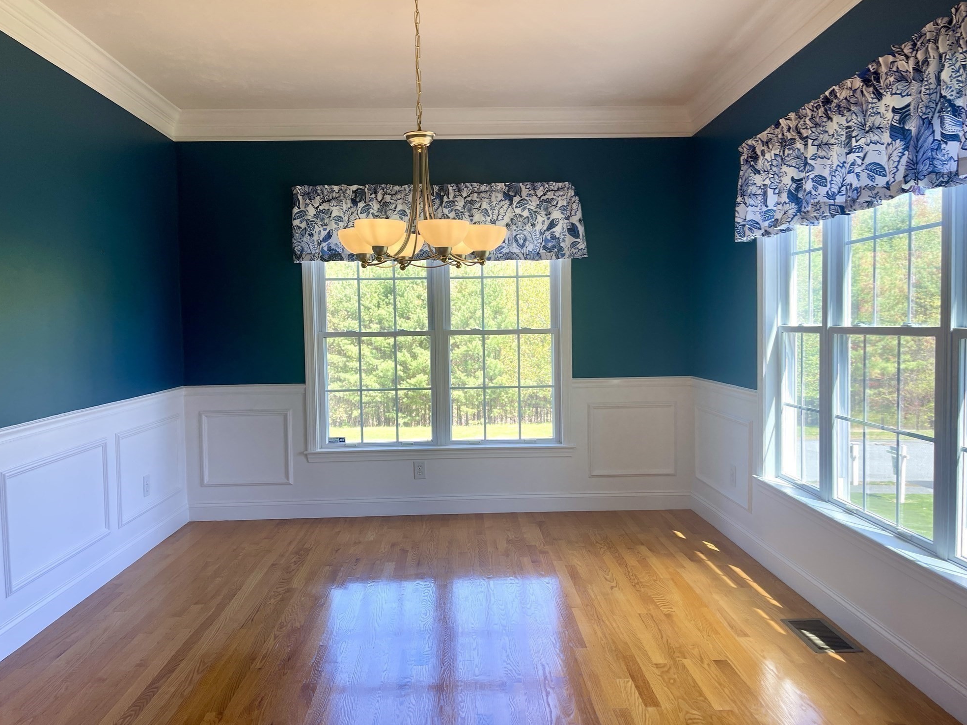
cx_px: 482
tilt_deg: -4.1
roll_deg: +1.2
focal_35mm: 26
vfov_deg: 53.1
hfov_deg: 67.3
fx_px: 726
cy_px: 357
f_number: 1.6
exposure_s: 1/120
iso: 32
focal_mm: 5.1
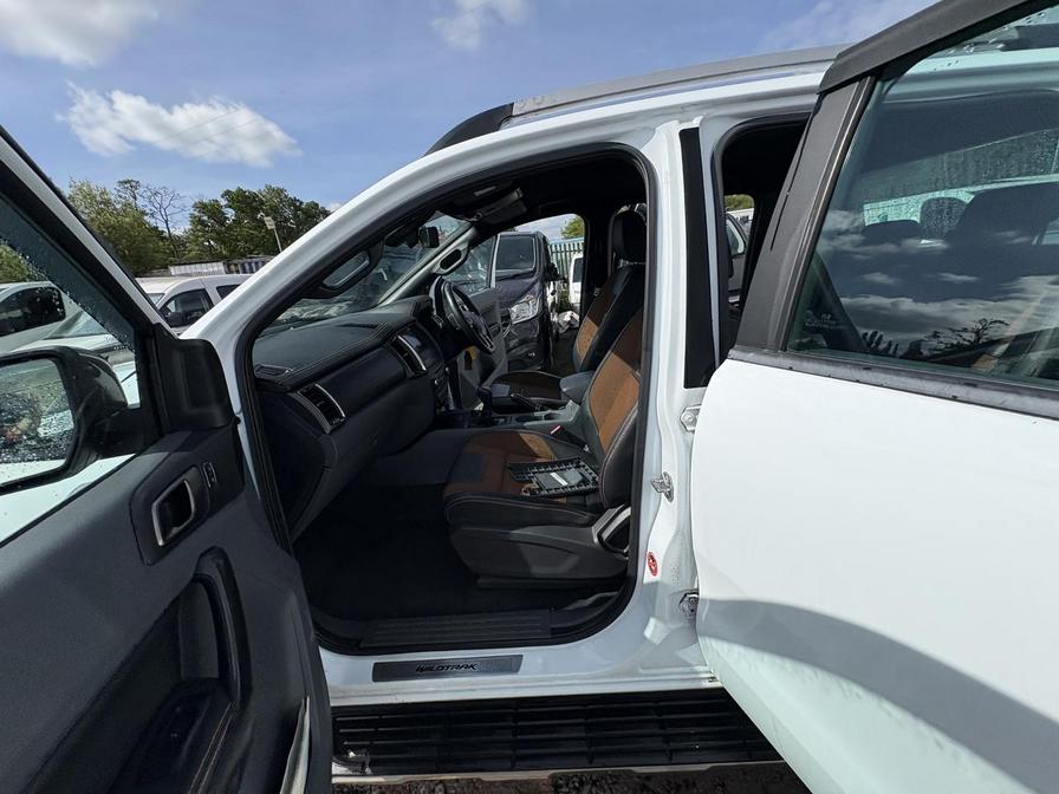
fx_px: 428
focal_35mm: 14
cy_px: 397
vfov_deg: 85.7
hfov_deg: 102.1
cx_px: 530
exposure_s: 1/2874
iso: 64
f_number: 2.2
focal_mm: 2.22
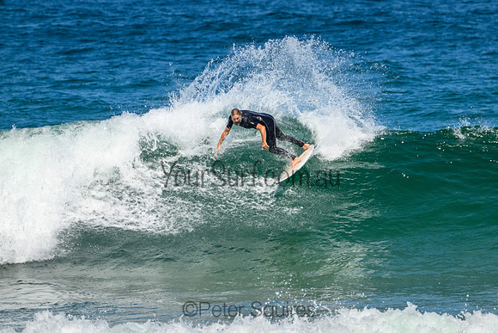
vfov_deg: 1.5
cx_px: 276
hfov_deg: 2.2
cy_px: 191
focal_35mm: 920
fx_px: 12734
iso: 1000
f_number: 11
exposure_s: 1/2000
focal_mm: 800
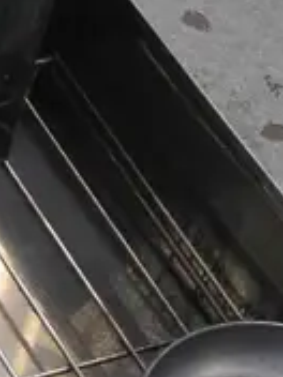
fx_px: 2791
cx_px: -336
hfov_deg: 5.6
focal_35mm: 256
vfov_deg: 7.7
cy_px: 161
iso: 3200
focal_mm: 22
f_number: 4.8
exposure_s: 1/80
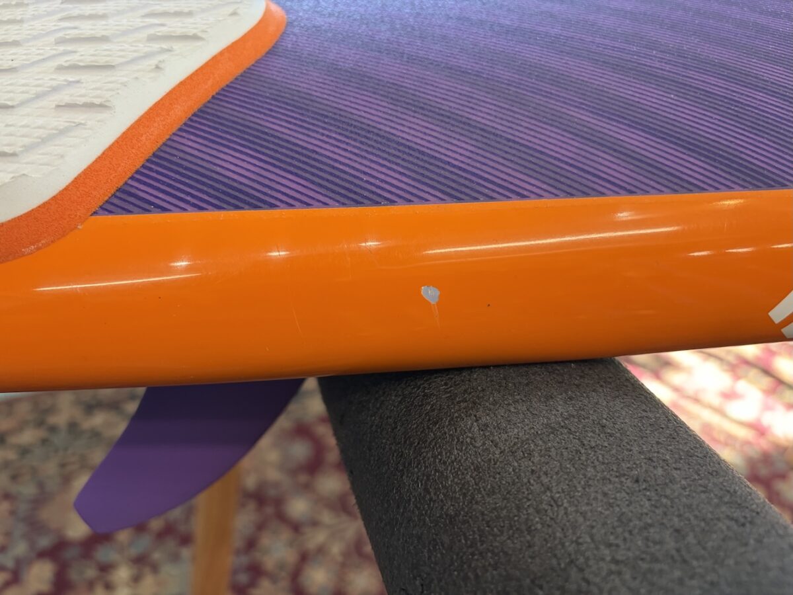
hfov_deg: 67.3
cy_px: 298
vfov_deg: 53.1
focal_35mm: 26
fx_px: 596
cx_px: 396
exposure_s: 1/60
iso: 160
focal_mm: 5.96
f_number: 1.6
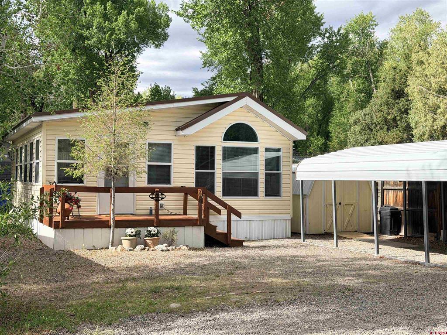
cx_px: 224
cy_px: 168
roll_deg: -0.3
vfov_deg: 30.3
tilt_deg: +0.6
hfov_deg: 39.7
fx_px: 620
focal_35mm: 48
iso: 100
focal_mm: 6.76
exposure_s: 1/4329
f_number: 1.78
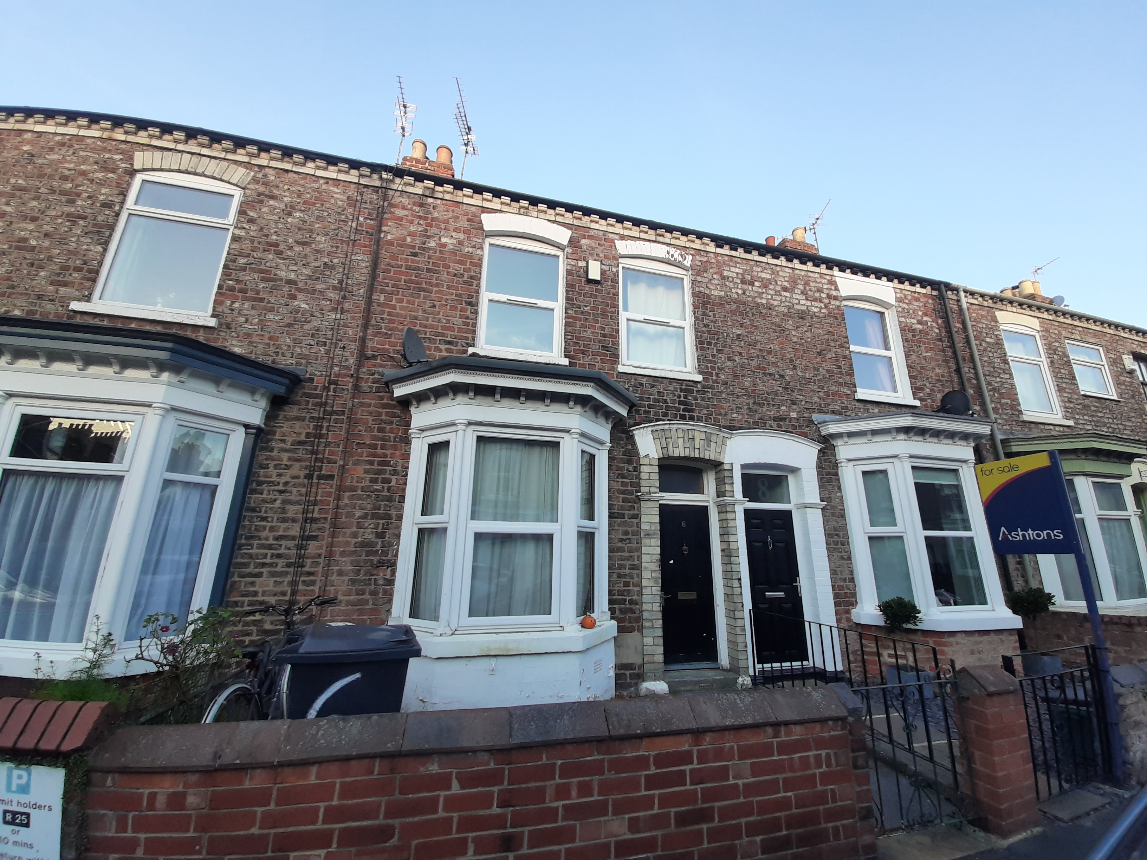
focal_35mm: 13
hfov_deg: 106.2
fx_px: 431
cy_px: 430
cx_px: 574
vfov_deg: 89.9
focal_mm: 1.42
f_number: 2.2
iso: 40
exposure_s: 1/116
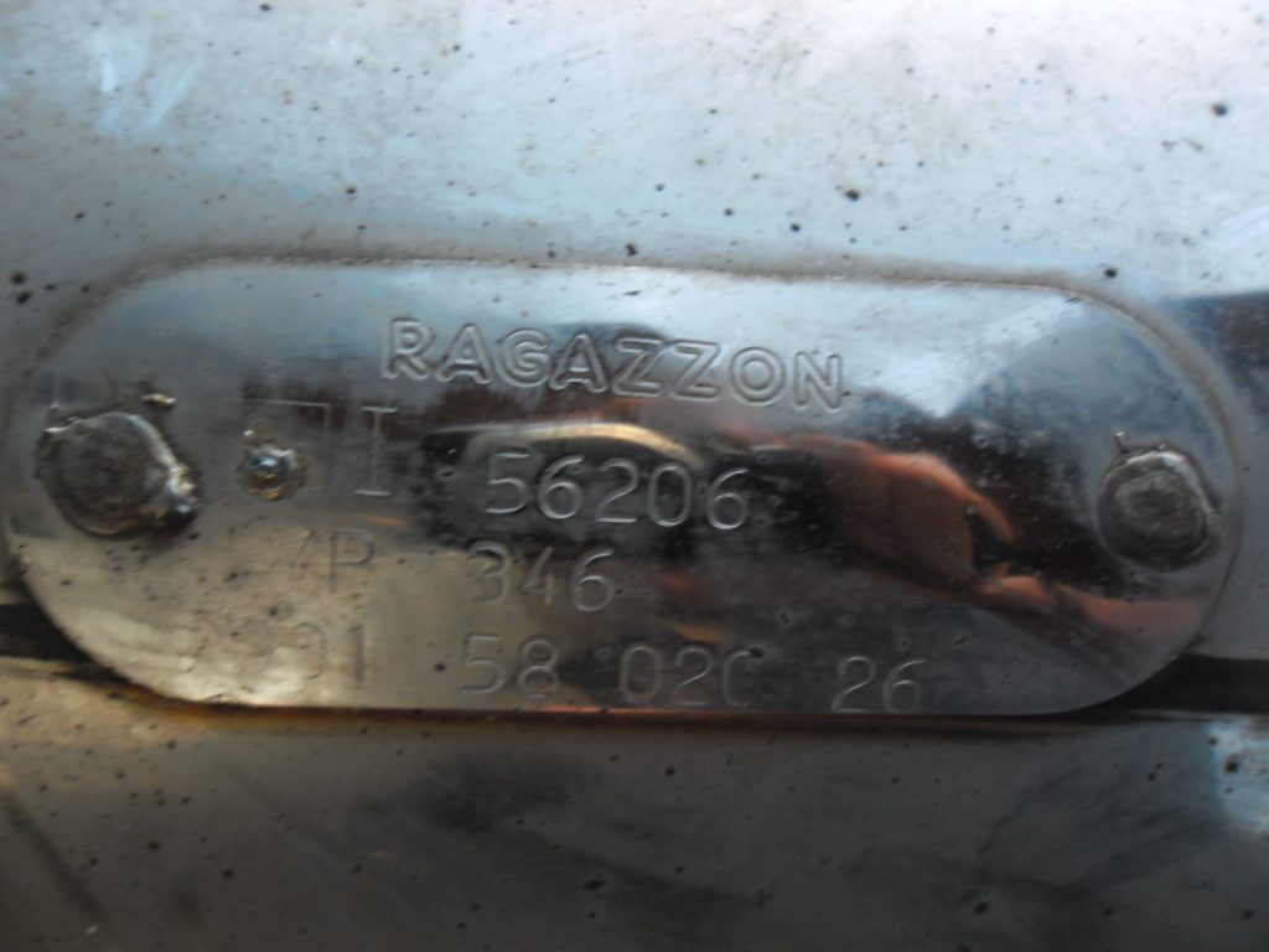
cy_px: 476
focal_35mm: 27
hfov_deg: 65.3
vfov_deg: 51.4
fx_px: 990
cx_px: 634
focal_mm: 4.9
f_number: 3.5
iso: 160
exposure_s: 1/22
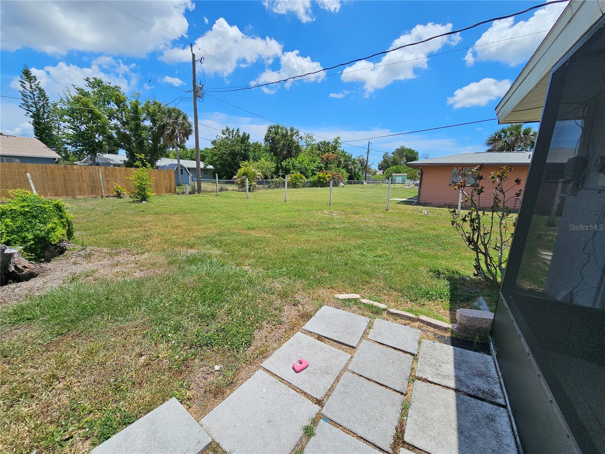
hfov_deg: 106.2
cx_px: 302
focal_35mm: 13
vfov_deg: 89.9
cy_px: 227
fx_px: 227
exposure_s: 1/3598
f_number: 2.2
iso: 50
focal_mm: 2.2
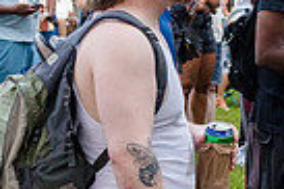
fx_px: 1678
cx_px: 266
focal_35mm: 213
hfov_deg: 9.6
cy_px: 101
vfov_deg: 6.4
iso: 2000
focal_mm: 38
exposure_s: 1/400
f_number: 4.5
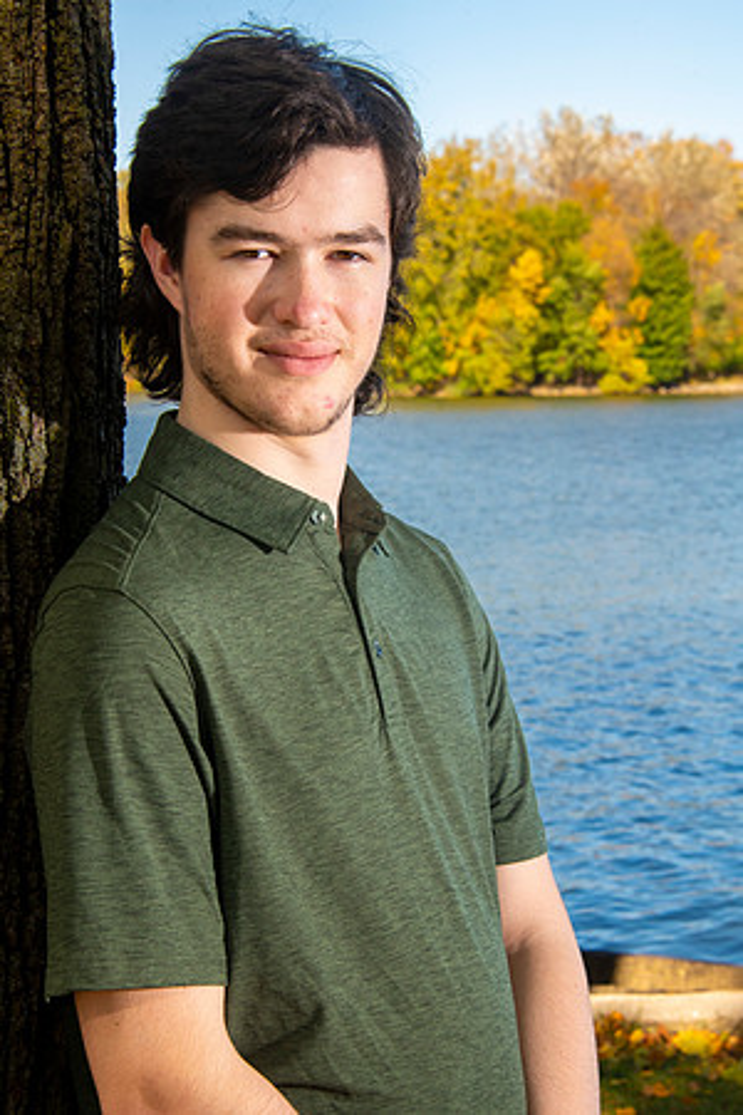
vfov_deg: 22.1
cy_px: 558
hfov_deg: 14.9
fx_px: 2848
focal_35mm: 92
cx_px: 372
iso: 800
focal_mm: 92
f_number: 14
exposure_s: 1/160
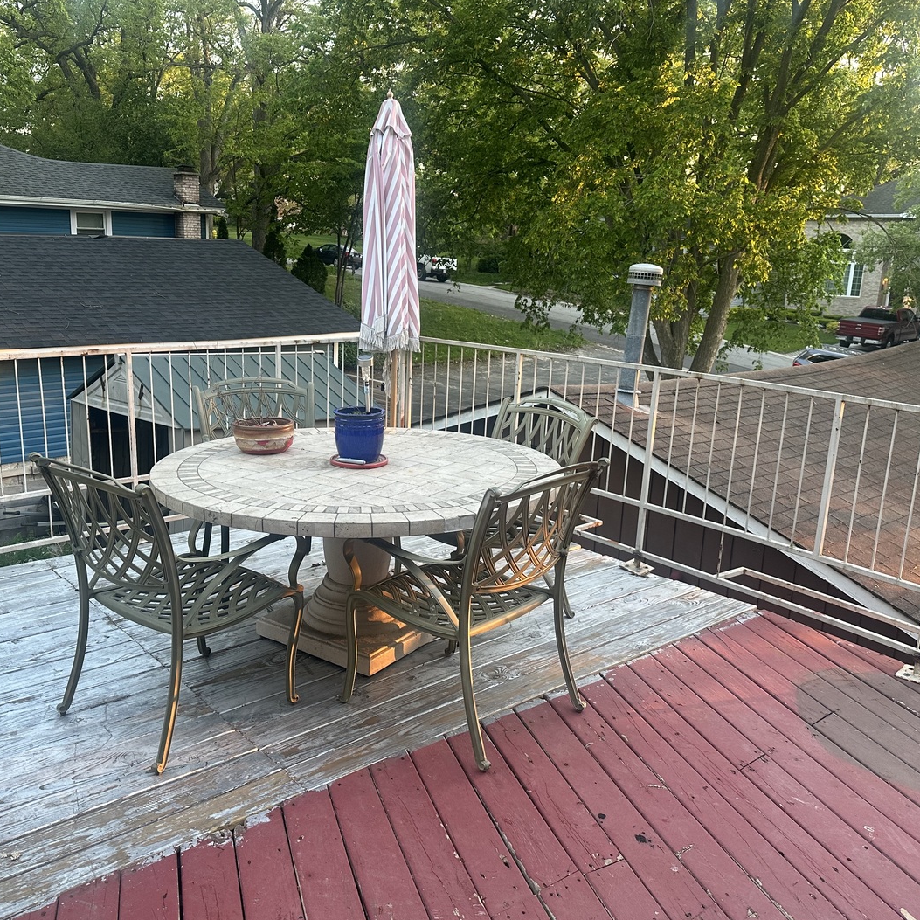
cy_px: 461
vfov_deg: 55.6
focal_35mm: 29
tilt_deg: -12.5
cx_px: 381
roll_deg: -1.7
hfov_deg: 55.3
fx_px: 872
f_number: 1.78
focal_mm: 6.86
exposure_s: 1/121
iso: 160
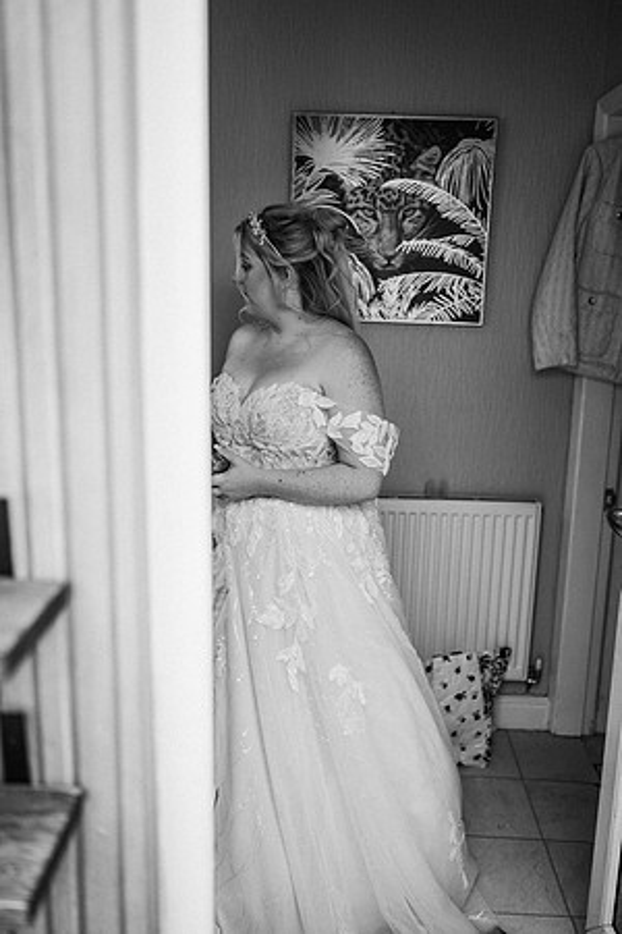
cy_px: 467
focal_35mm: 35
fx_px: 907
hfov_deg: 37.9
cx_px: 311
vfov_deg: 54.4
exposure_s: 1/1000
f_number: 1.8
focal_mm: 35
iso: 100
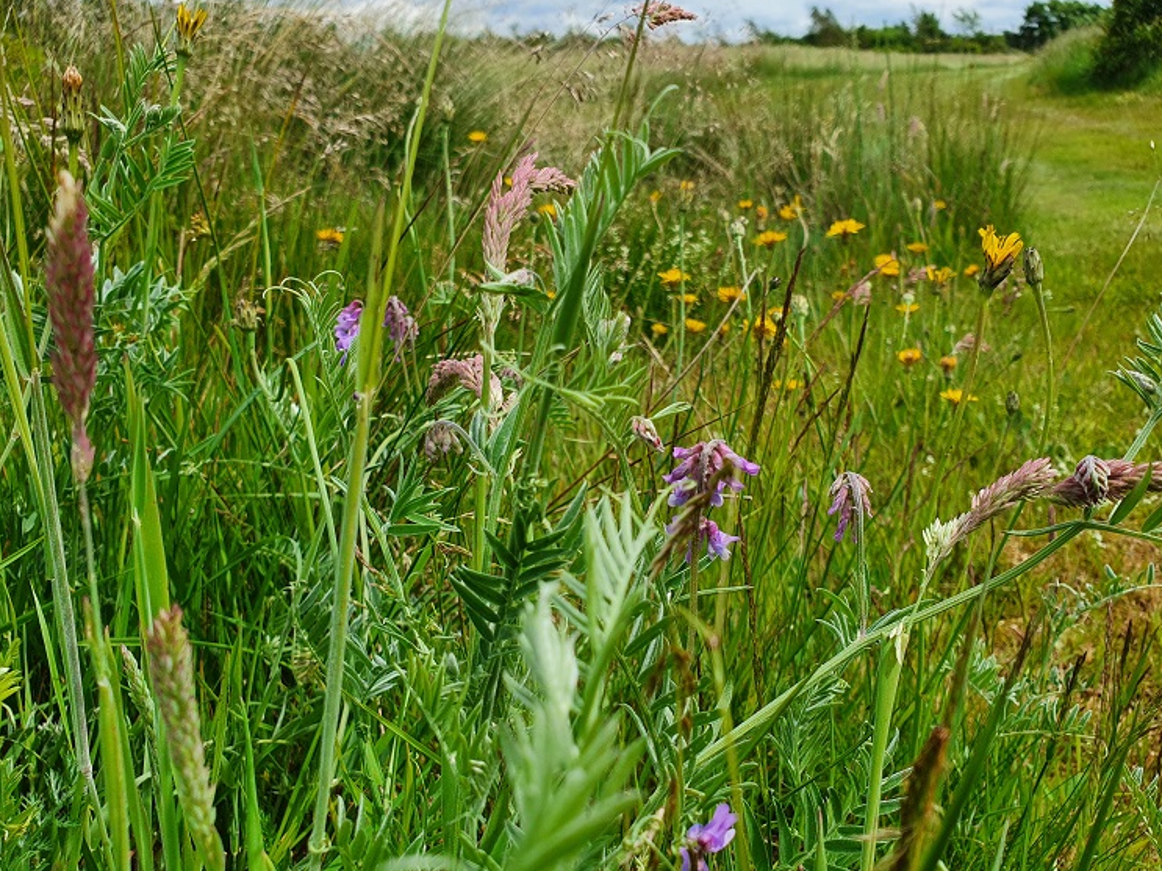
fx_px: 940
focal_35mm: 28
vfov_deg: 49.7
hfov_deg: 63.5
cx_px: 588
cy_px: 449
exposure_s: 1/1360
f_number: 2.4
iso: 50
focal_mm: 4.32
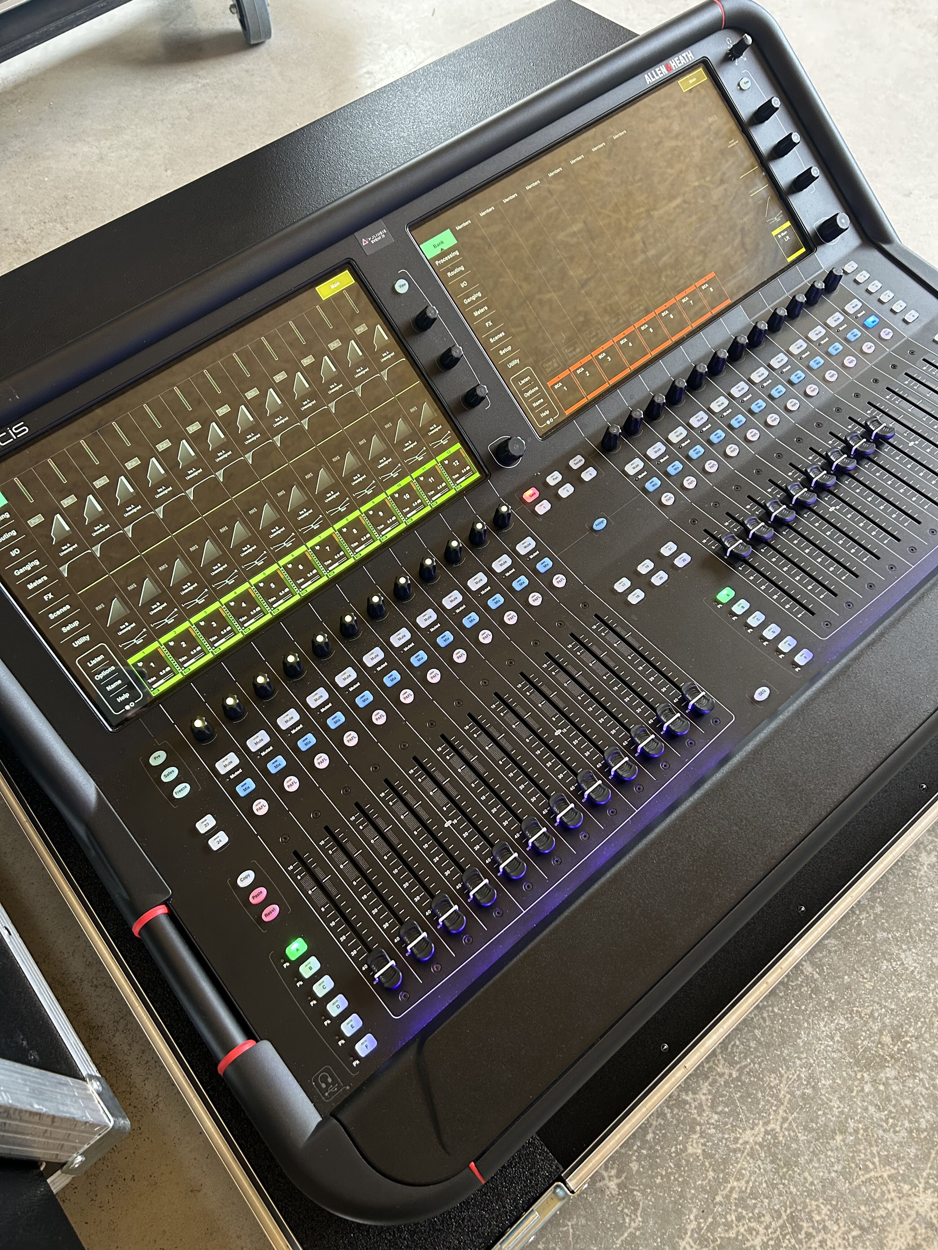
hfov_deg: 53.1
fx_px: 939
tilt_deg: -58.1
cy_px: 625
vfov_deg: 67.3
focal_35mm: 26
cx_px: 469
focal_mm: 5.7
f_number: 1.5
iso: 160
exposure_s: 1/60
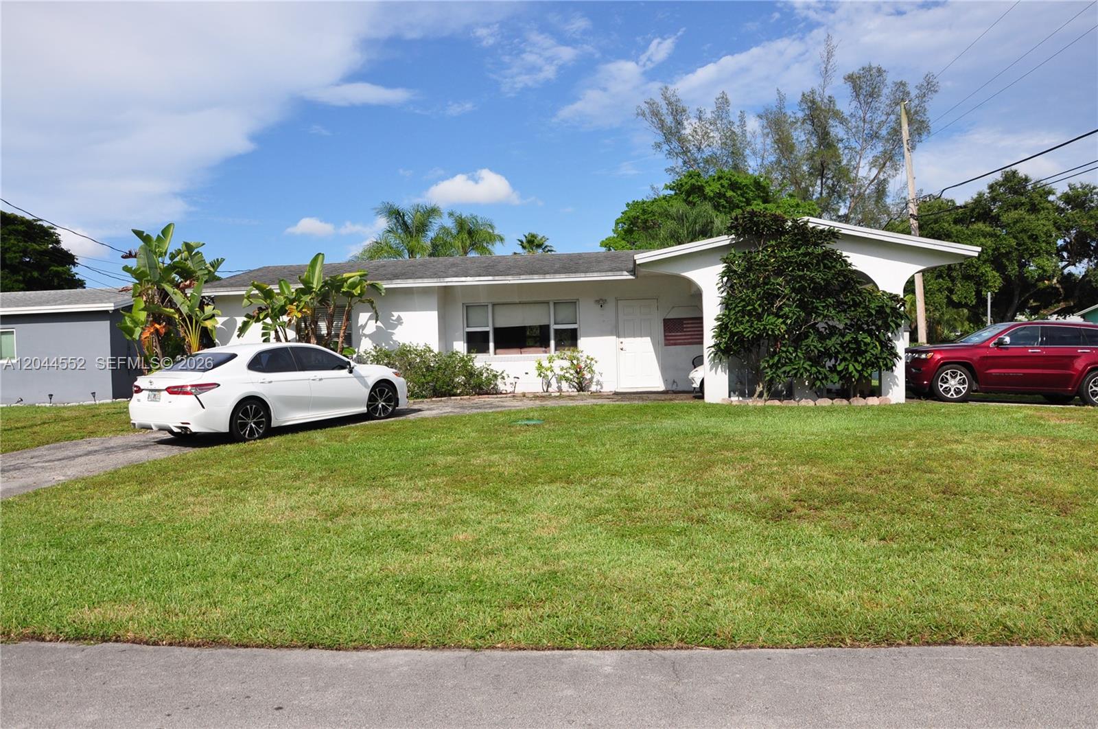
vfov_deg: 47.8
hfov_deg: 67.5
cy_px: 364
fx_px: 822
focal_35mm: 27
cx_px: 549
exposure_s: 1/1600
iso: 400
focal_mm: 18
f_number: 7.1
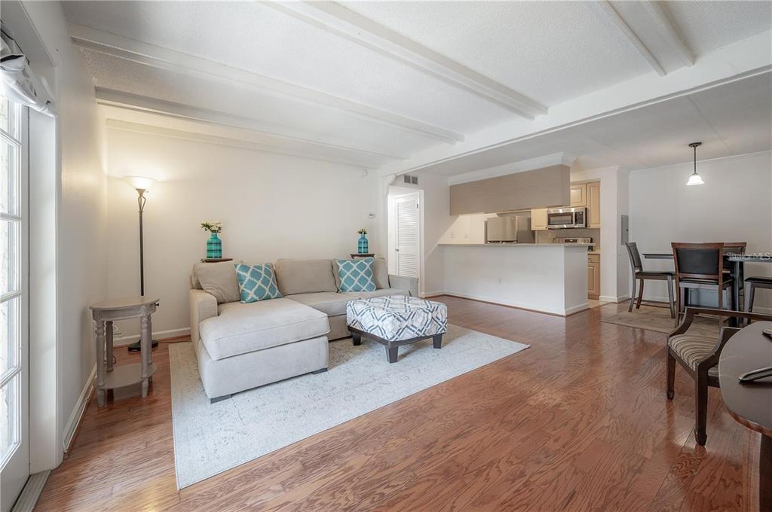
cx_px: 386
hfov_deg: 104.3
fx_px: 300
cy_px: 256
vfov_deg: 81.1
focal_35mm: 14
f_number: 9
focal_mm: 14
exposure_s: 1/13
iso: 320
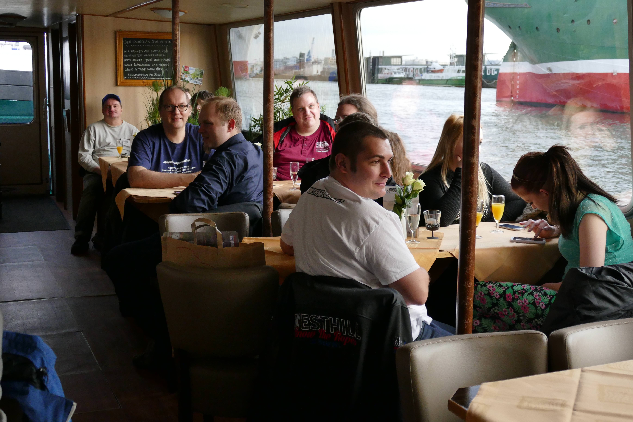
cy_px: 211
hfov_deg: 38.9
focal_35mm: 51
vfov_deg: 26.5
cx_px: 316
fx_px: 897
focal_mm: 18.44
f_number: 3.3
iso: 1000
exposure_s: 1/80
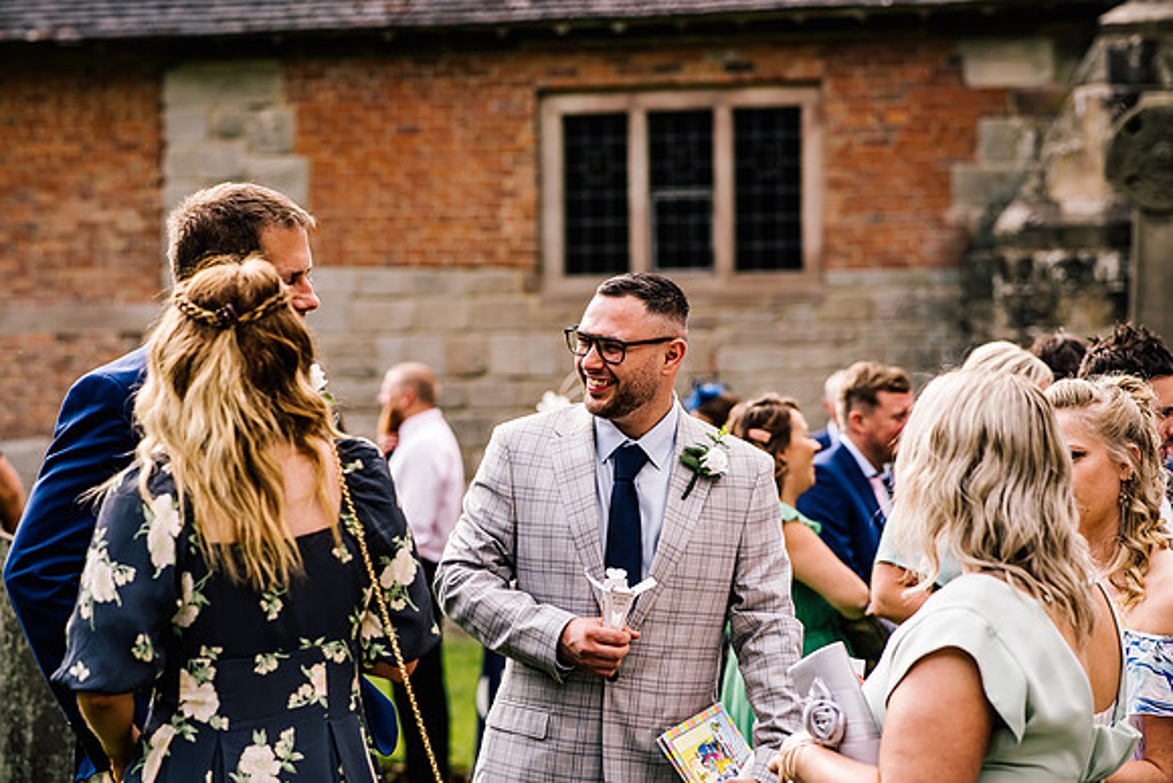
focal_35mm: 85
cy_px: 392
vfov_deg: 16.1
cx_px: 586
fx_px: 2770
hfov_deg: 23.9
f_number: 3.2
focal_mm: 85
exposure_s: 1/250
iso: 50
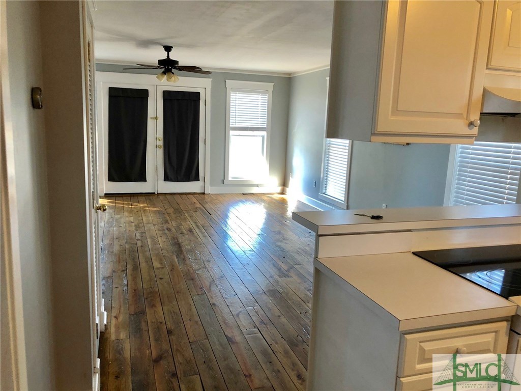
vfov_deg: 49.7
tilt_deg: -12.6
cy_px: 196
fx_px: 421
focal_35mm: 28
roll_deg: -2.1
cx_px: 260
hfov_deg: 63.4
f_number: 1.8
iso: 40
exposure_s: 1/24
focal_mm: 3.99
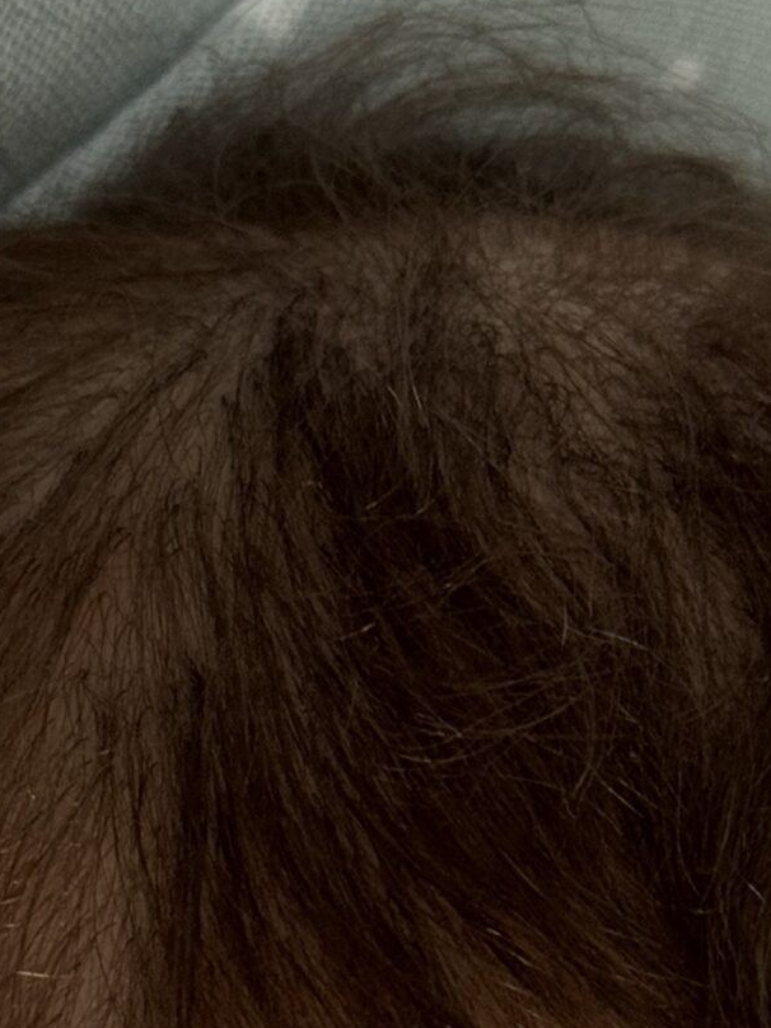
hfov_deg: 9.8
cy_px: 1349
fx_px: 4514
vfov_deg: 12.6
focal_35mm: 152
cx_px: 331
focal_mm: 6.76
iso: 250
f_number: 1.78
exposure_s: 1/40
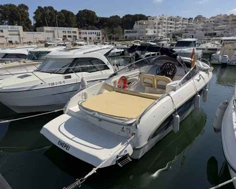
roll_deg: +2.3
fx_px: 182
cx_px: 113
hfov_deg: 66.0
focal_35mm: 26
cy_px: 95
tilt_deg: -16.4
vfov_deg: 54.9
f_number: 1.78
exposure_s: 1/9091
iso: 80
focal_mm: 6.76
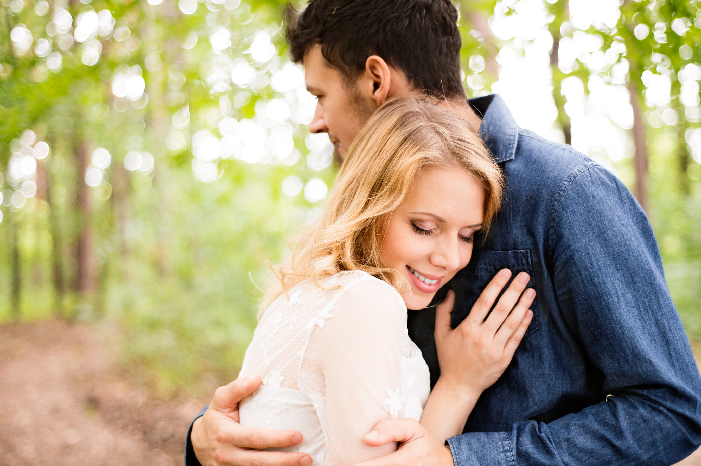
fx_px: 973
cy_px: 233
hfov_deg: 39.6
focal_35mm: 50
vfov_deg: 27.0
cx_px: 350
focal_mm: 50
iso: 2000
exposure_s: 1/320
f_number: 2.2
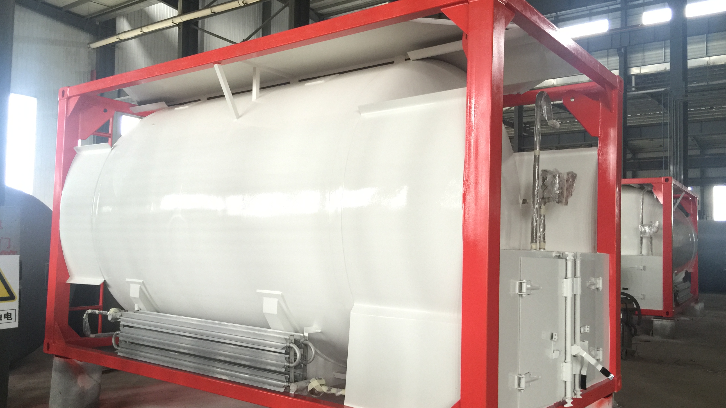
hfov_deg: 61.0
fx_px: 616
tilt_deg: +2.4
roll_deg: -2.1
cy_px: 213
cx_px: 362
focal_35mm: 32
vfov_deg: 36.7
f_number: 2.2
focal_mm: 4.15
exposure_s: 1/10
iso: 100
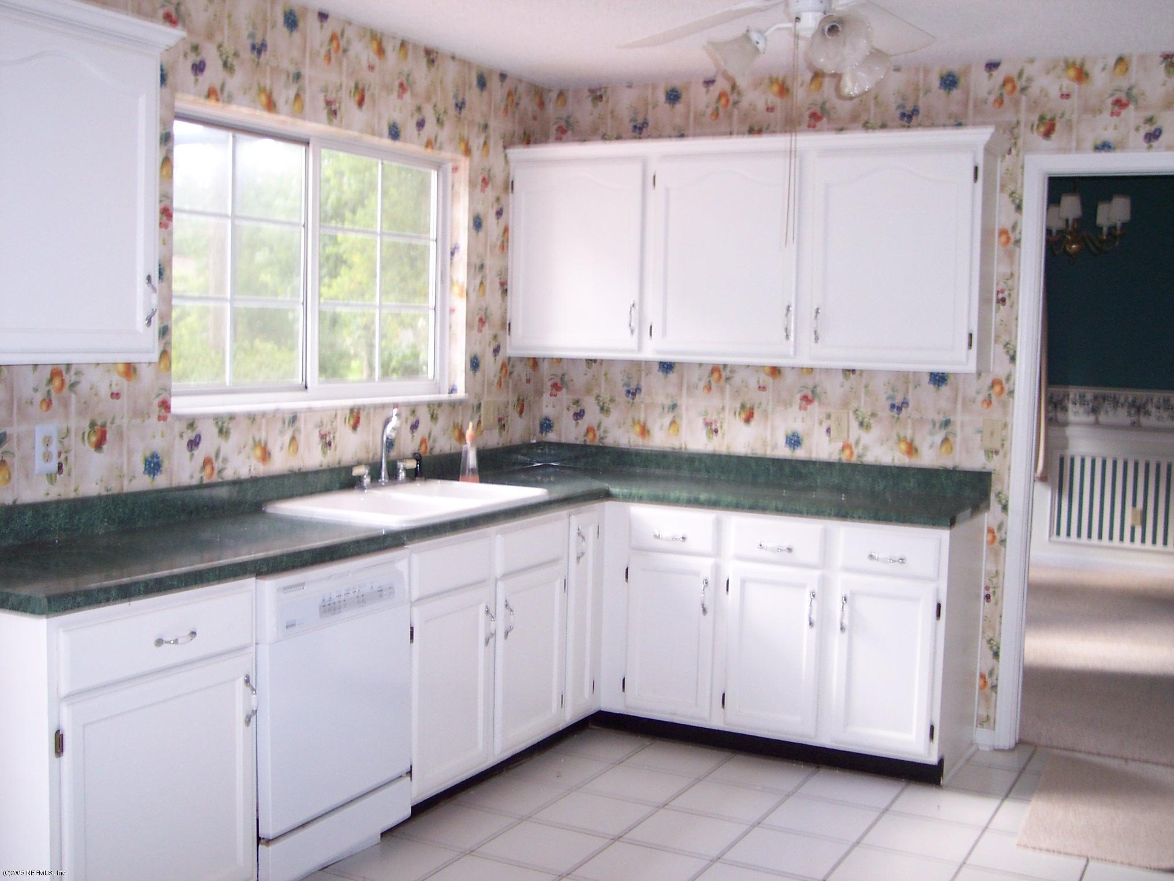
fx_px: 1289
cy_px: 440
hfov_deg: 49.0
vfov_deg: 37.7
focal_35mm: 38
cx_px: 587
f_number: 2.8
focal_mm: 8
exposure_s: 1/30
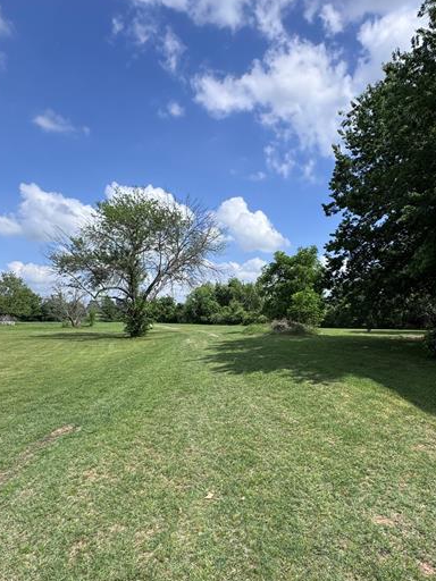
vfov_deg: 78.8
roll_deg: +1.5
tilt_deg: +0.1
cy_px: 314
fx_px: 353
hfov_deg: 63.2
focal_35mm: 21
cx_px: 244
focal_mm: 2.22
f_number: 2.2
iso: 50
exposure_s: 1/2342
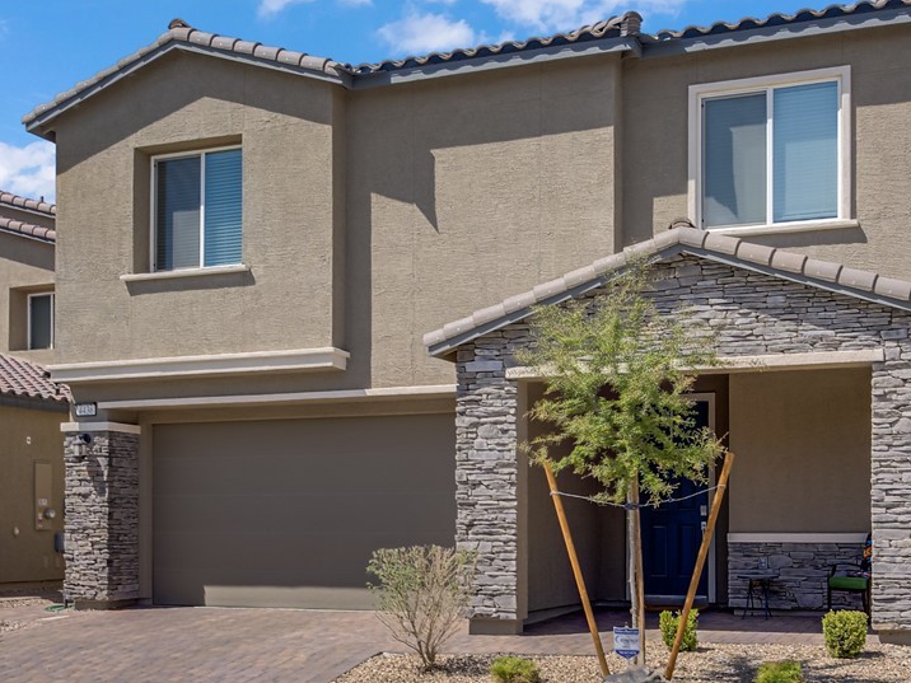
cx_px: 483
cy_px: 451
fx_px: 1263
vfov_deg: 30.1
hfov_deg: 39.6
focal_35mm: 48
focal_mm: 22
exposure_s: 1/200
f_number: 7.1
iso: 100
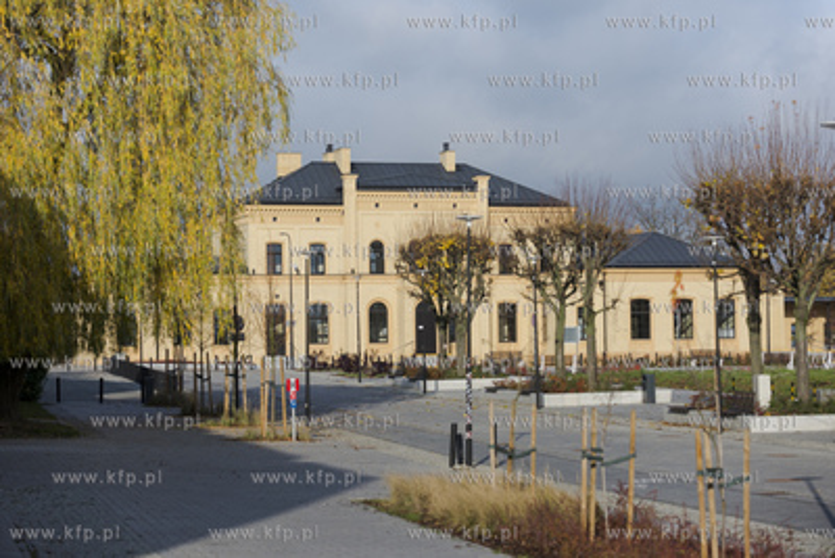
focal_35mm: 110
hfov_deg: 18.6
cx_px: 418
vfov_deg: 12.5
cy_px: 279
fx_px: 2552
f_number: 4.5
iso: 400
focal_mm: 110
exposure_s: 1/4000
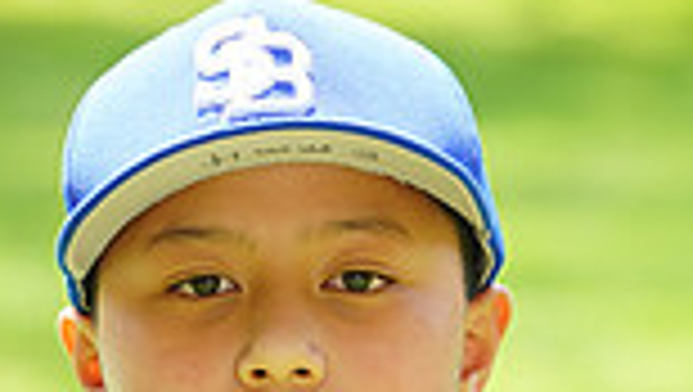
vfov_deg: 1.5
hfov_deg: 2.7
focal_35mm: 787
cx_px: 207
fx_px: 14477
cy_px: 694
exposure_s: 1/200
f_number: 6.3
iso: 200
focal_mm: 200
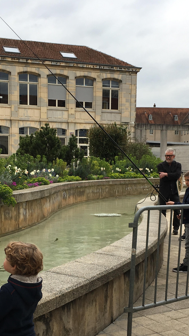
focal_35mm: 54
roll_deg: +0.7
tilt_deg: -3.5
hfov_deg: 22.2
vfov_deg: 38.2
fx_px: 481
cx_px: 76
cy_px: 213
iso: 25
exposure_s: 1/705
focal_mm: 4.15
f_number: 2.2
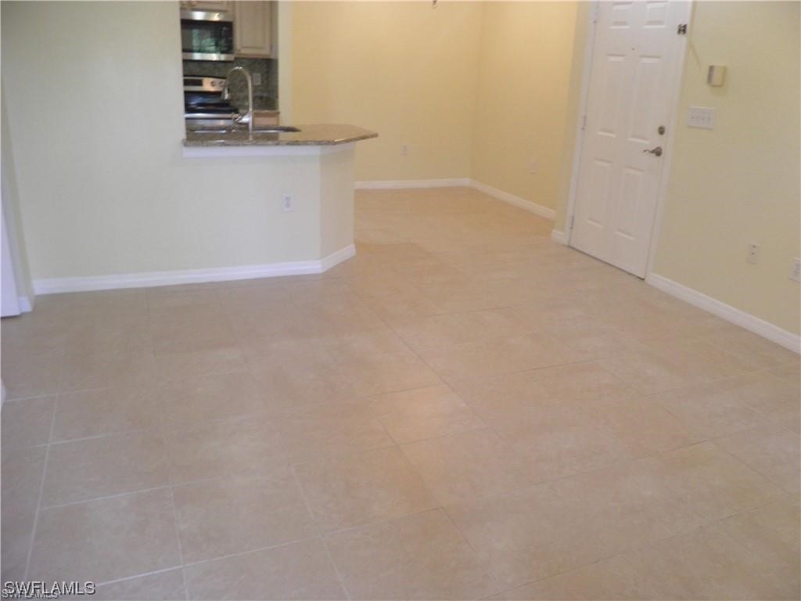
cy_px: 300
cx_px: 400
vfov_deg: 49.7
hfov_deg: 63.4
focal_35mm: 28
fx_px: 648
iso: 200
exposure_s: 1/30
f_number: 2.8
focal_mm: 4.9
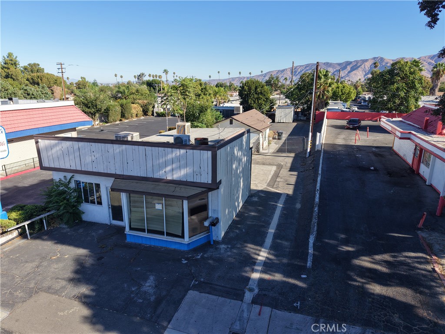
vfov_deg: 56.8
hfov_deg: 71.6
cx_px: 222
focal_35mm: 24
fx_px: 309
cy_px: 167
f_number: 1.8
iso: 230
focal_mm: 8.67
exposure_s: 1/3000
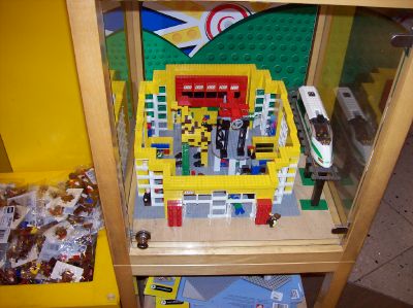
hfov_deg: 51.4
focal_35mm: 36
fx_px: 429
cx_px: 206
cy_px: 154
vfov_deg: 39.6
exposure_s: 1/64
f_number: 2.7
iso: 80
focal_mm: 6
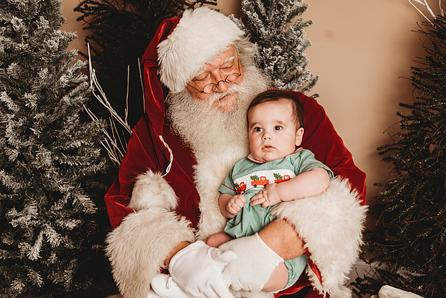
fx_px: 570
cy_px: 149
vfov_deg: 29.3
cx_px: 223
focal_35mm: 46
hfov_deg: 42.7
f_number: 4
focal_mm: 46
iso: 100
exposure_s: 1/160
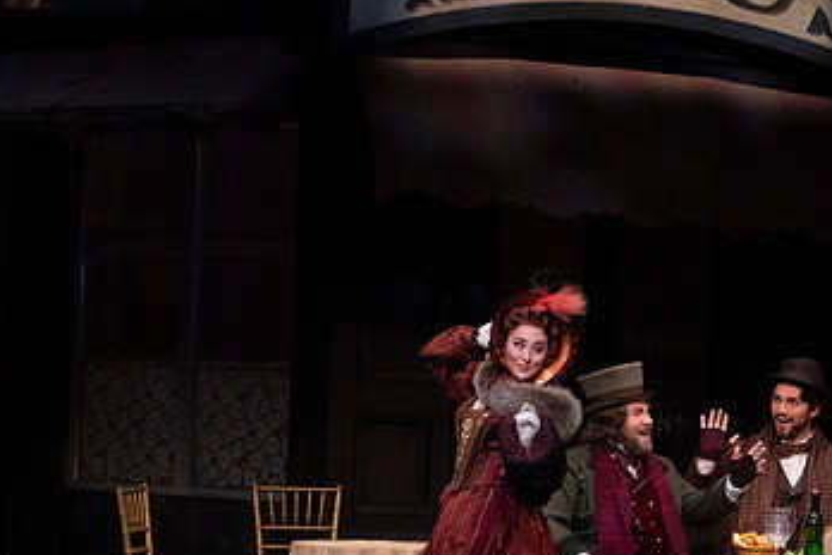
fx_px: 6355
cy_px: 422
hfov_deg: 7.5
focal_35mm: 275
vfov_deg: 5.0
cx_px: 629
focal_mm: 165
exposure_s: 1/400
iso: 16000
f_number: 13
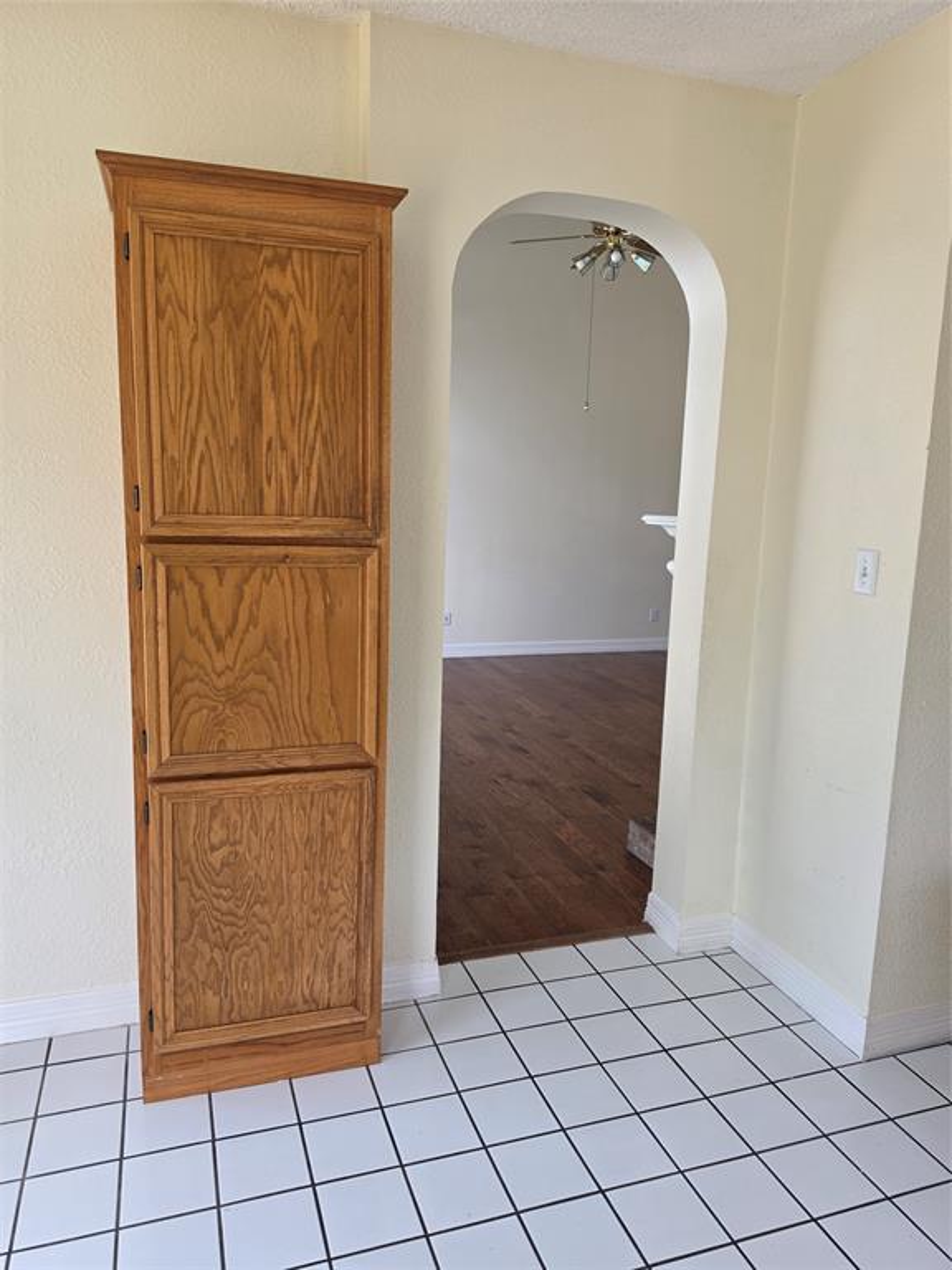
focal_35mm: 23
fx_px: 843
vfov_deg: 73.9
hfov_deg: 58.9
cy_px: 635
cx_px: 476
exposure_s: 1/180
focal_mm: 6.5
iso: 40
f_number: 1.4
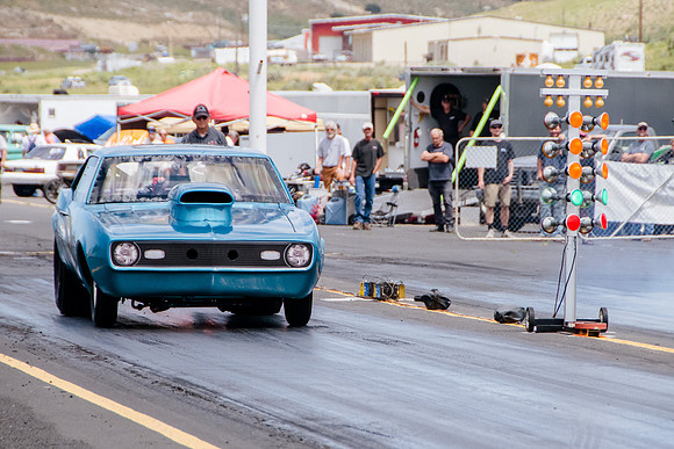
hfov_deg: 7.2
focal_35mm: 286
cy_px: 208
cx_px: 356
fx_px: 5358
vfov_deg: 4.8
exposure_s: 1/2000
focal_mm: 150
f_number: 6.3
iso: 800
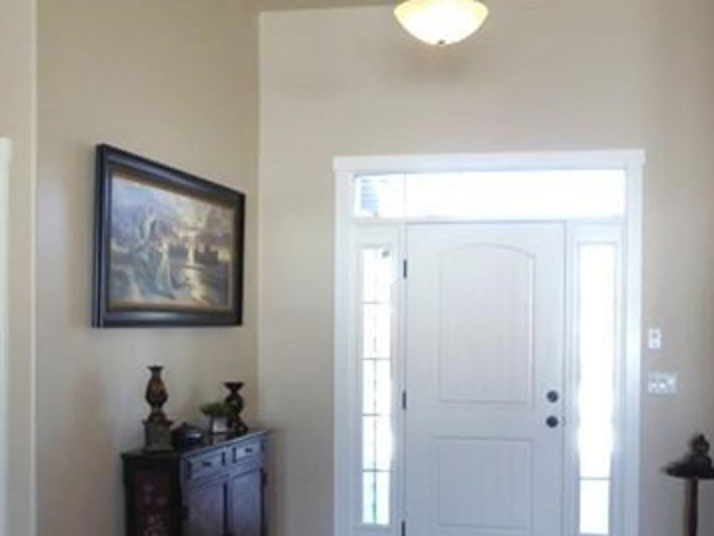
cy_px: 348
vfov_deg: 33.4
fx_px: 887
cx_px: 442
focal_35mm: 43
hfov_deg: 43.5
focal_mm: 4.3
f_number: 3.3
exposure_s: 1/60
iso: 160
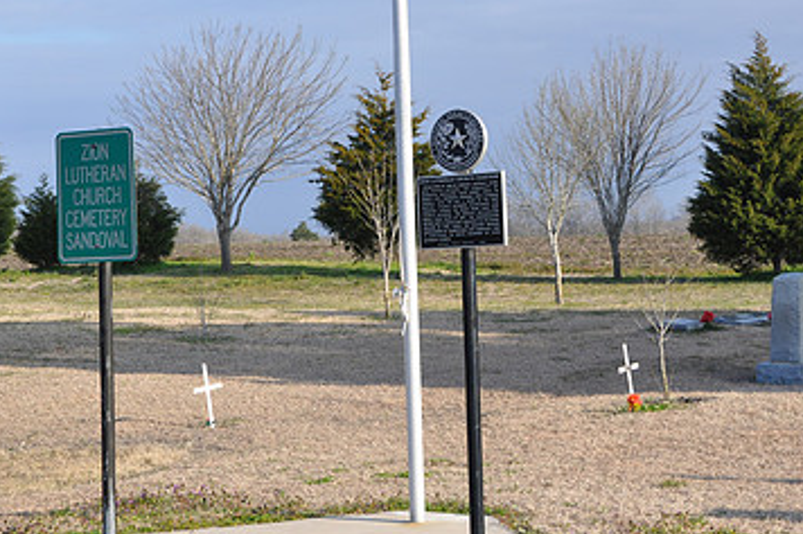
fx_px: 1850
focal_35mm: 83
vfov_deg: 16.4
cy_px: 215
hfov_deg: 24.5
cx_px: 451
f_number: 8
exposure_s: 1/250
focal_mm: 34
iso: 200
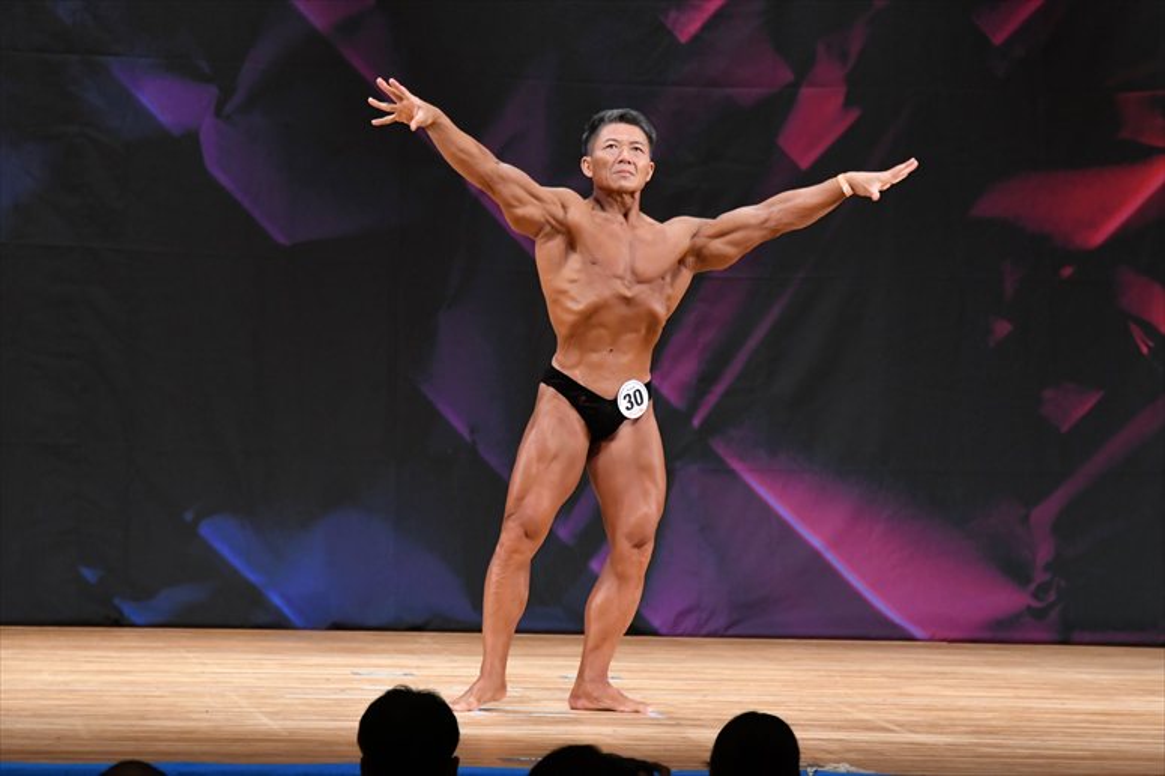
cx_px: 582
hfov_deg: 7.6
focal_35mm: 270
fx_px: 8733
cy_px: 388
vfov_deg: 5.1
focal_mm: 180
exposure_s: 1/400
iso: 3200
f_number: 5.6
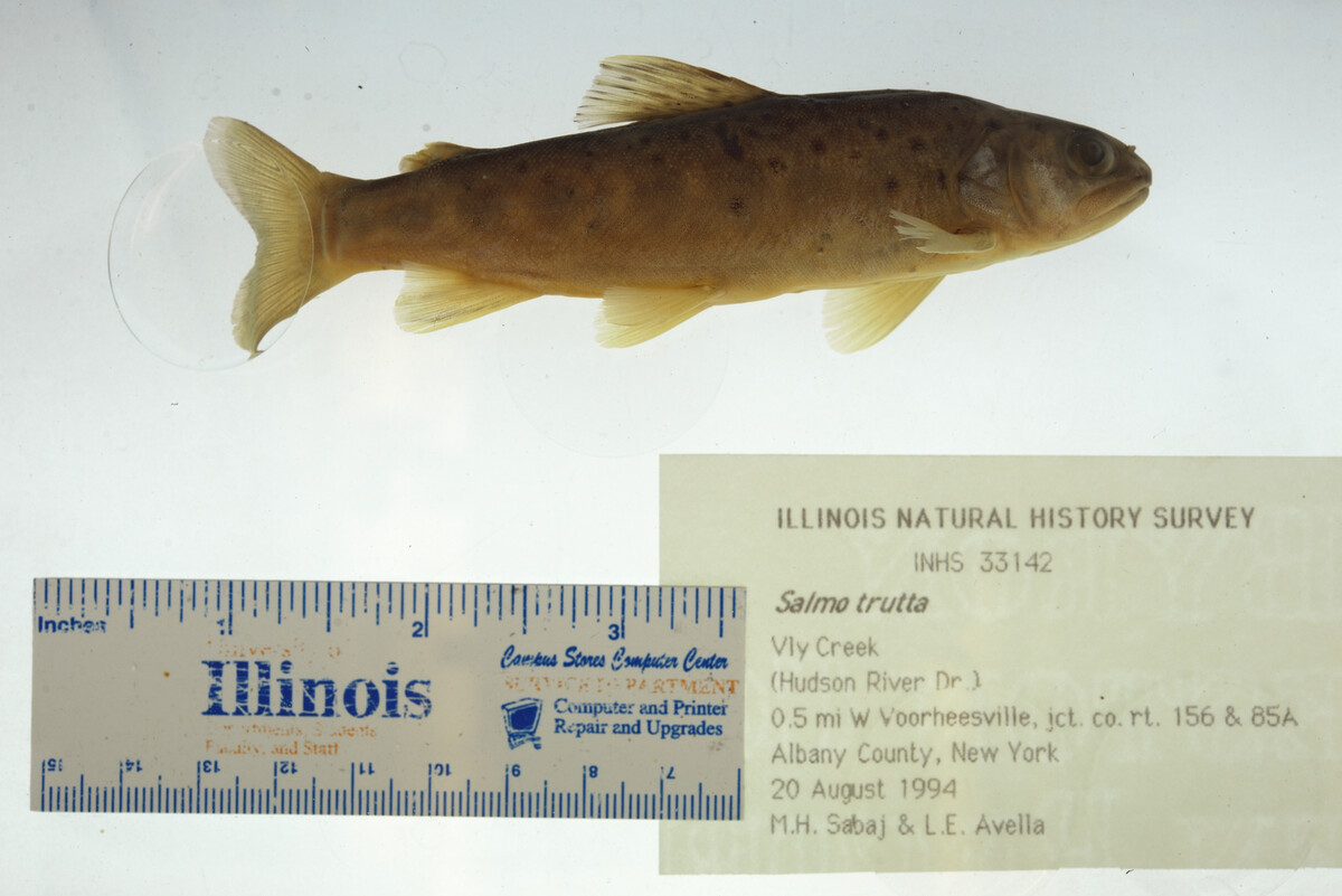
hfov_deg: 33.4
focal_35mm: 60
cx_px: 671
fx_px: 2237
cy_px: 448
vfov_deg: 22.6
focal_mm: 60
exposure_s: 1/200
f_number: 10
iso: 100
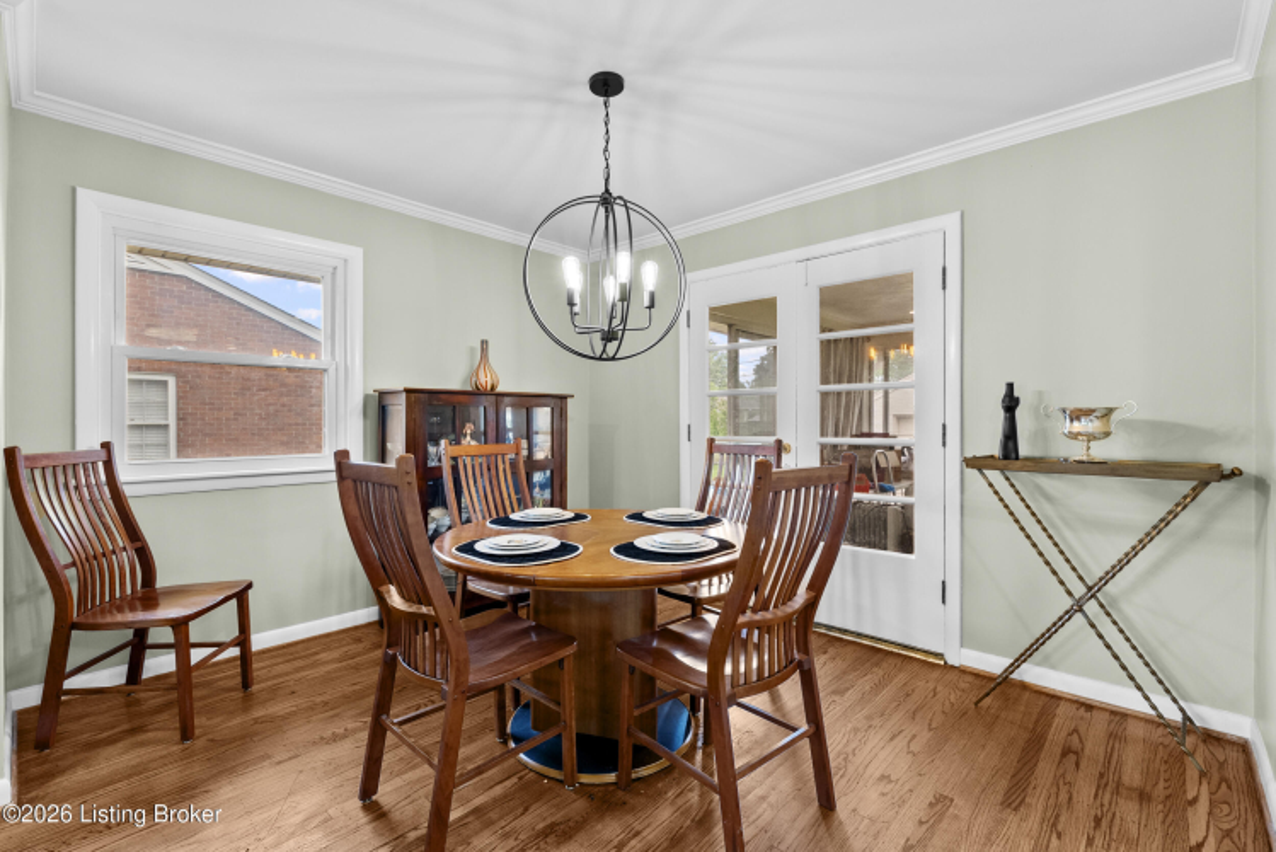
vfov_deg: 73.8
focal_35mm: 16
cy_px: 426
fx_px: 567
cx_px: 638
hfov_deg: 96.7
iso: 400
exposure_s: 1/1.67
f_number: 11
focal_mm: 16
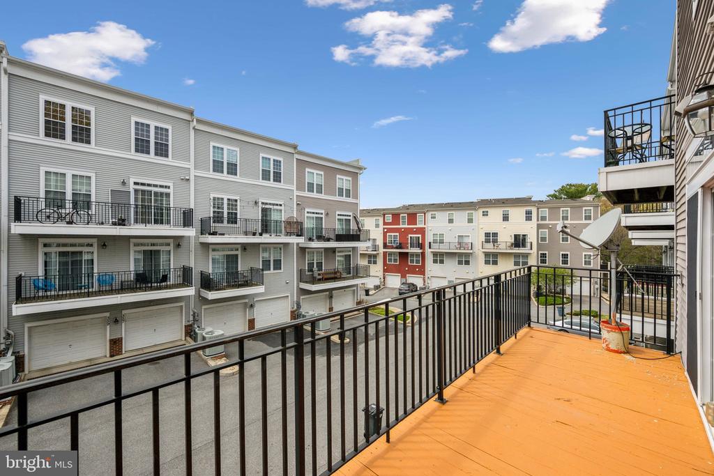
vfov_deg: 81.2
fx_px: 278
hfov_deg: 104.2
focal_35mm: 14
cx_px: 357
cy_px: 238
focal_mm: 14
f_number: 7.1
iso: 400
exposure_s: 1/1600
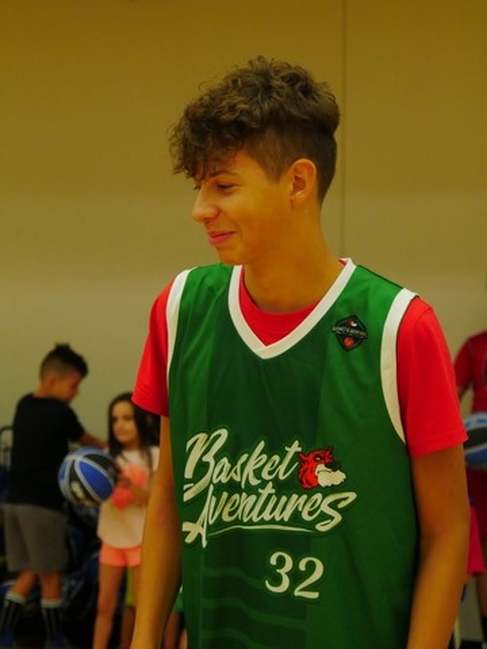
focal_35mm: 110
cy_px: 324
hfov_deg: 13.5
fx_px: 2063
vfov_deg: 17.9
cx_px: 244
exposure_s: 1/200
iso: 3200
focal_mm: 55
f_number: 5.1
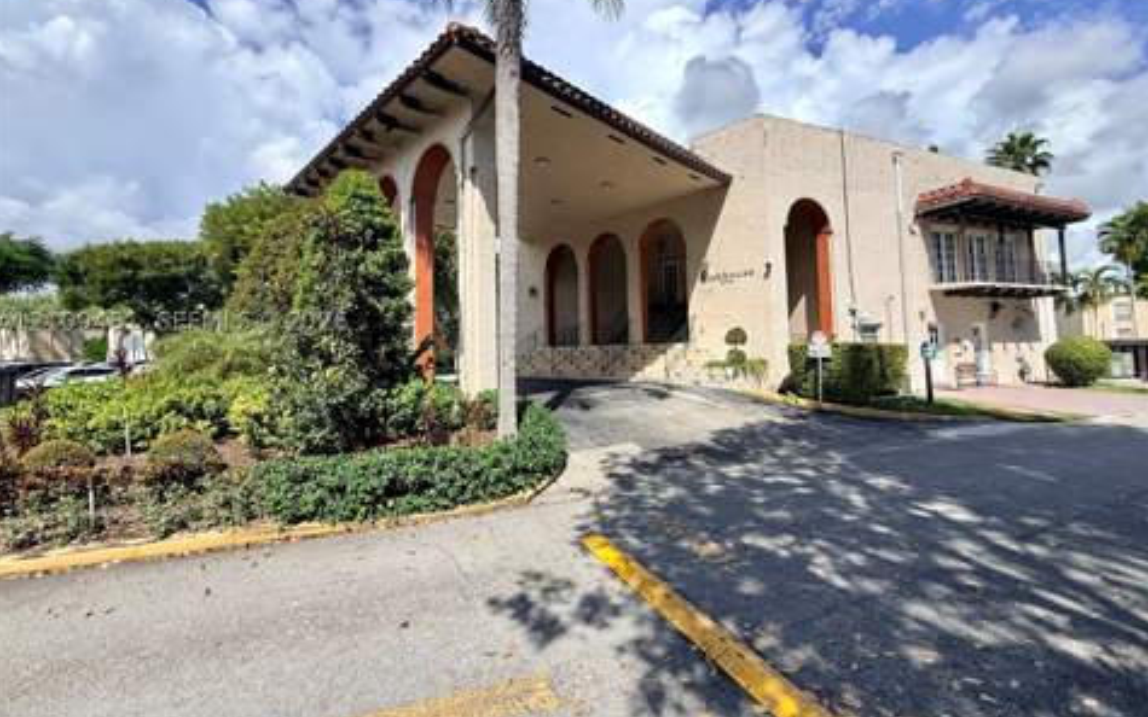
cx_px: 570
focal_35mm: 15
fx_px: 469
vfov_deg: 74.6
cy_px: 321
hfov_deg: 101.5
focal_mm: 2.22
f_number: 2.2
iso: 50
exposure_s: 1/2092
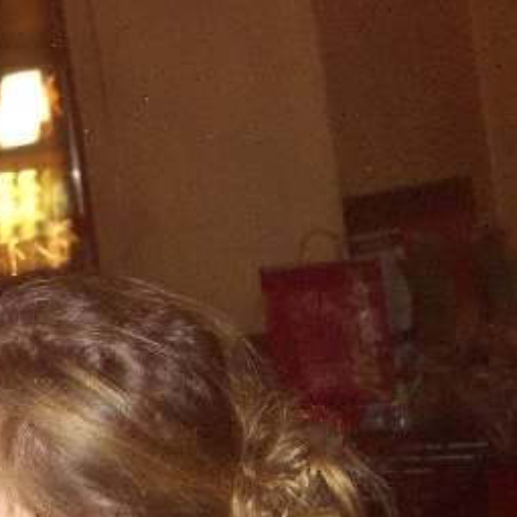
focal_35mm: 97
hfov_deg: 16.9
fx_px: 1639
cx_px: -160
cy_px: 284
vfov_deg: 17.9
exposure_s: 4
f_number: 2.6
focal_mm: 5.8
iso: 100
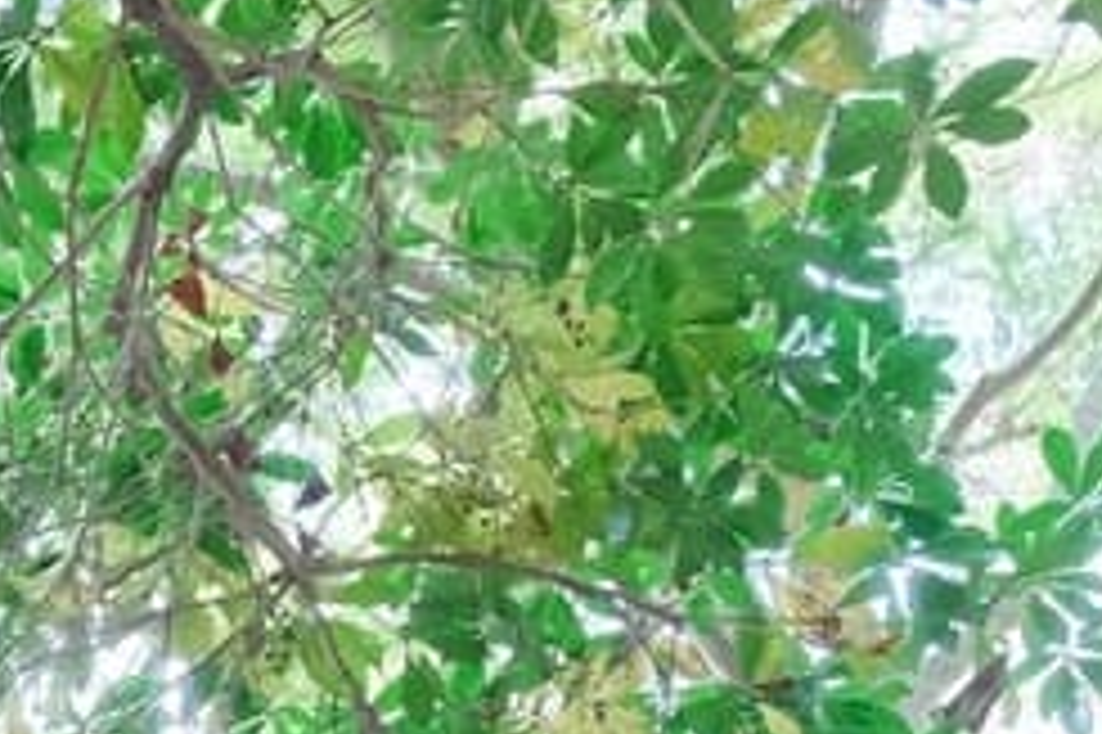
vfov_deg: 8.6
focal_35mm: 141
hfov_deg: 11.5
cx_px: -1678
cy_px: 1900
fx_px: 4313
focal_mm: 16
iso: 1600
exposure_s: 1/80
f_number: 4
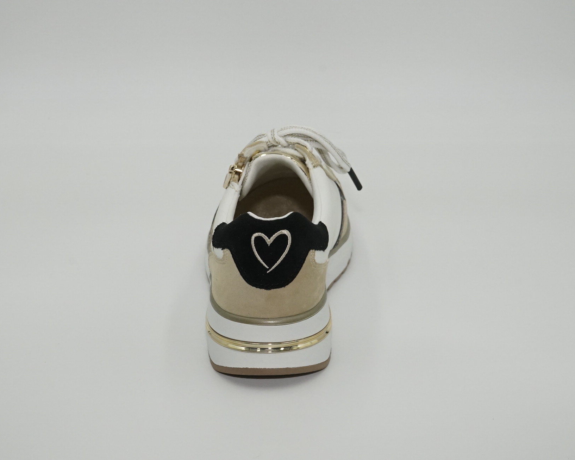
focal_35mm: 112
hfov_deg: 17.2
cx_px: 280
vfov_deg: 13.8
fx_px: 1906
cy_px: 230
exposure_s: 1/1250
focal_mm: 66
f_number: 13
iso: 2000
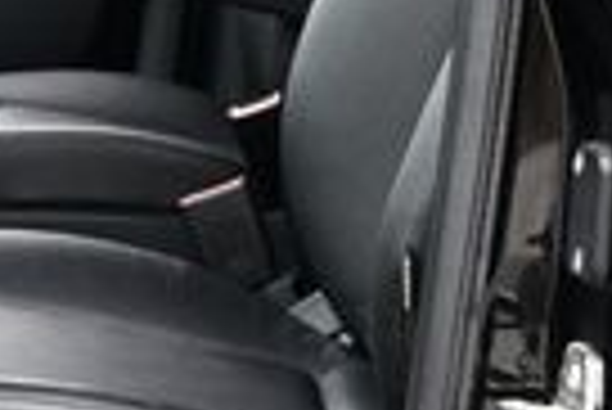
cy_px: 365
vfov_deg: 8.1
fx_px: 2893
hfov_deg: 11.7
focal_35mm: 170
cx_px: -230
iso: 450
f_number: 3.5
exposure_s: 1/250
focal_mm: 18
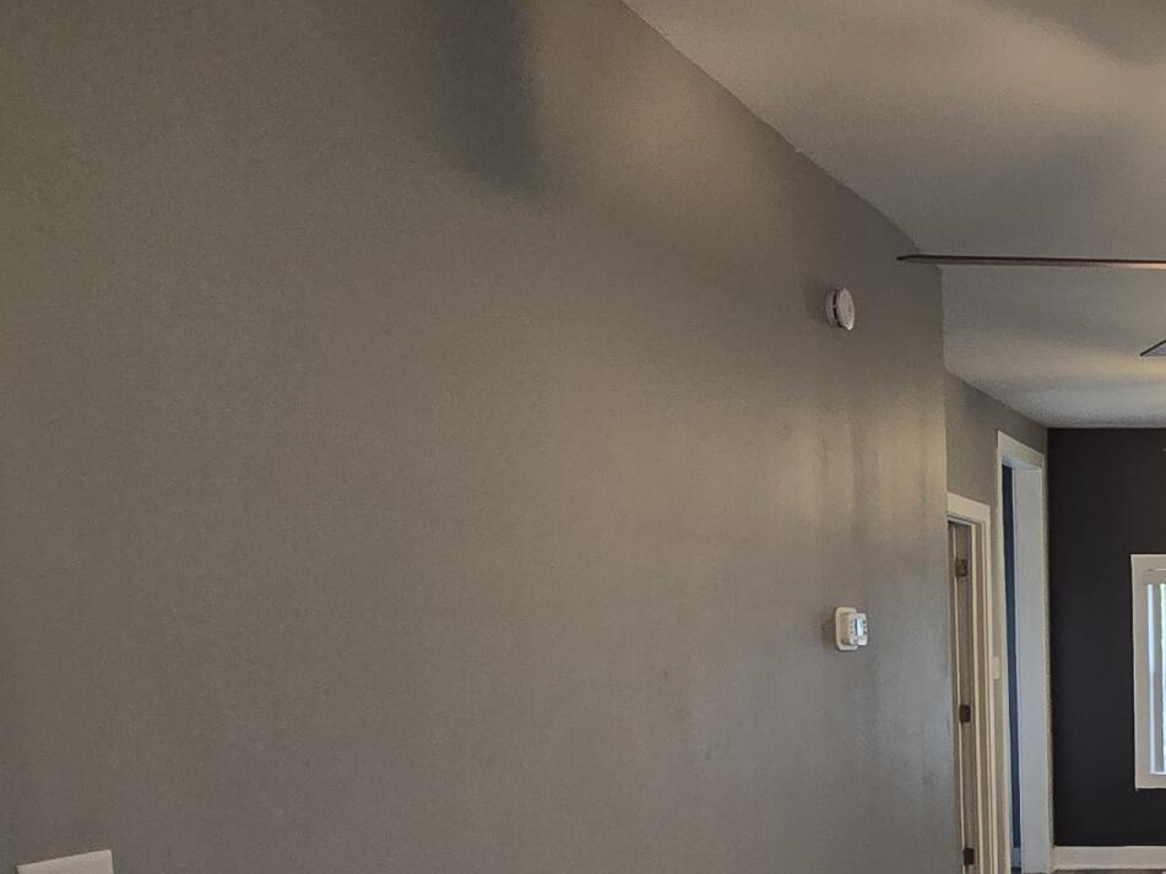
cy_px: 826
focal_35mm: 41
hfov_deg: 37.2
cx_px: 1329
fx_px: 1381
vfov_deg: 32.9
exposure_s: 1/60
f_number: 2.2
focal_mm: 2.2
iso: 125
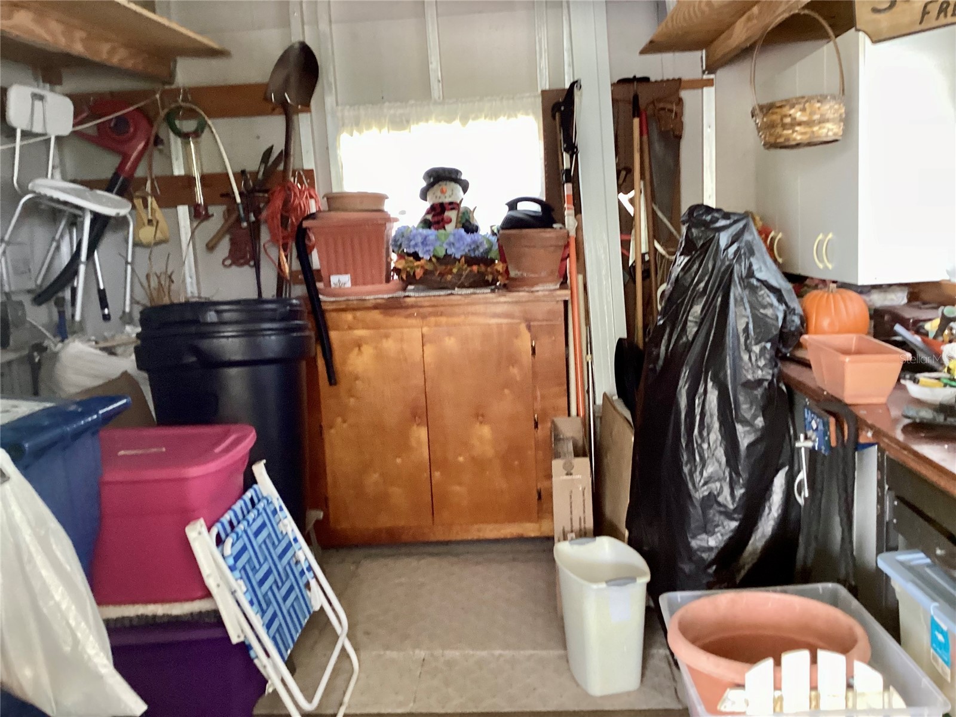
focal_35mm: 31
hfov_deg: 58.4
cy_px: 358
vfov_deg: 45.4
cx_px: 478
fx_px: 856
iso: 250
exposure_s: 1/50
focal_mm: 3.3
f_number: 2.4
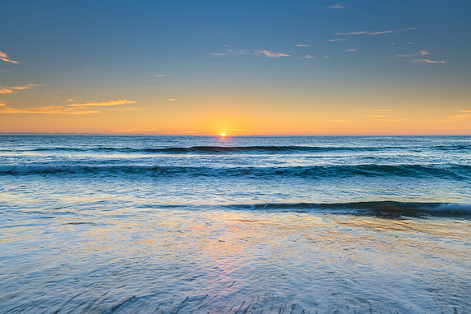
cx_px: 236
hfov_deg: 53.2
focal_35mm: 36
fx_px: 470
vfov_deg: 37.0
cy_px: 157
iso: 50
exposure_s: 1/8
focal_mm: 35
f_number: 9
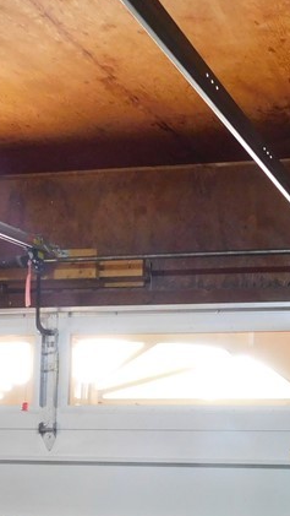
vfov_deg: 33.8
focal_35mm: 61
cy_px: 378
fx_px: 833
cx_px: 333
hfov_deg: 18.8
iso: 400
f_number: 3
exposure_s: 1/25
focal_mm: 4
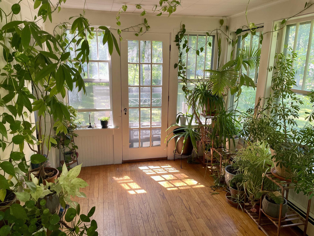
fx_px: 236
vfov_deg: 53.1
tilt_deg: -11.9
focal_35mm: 26
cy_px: 118
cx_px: 157
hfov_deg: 67.3
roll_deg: -1.0
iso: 64
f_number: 1.6
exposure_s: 1/121
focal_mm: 4.2
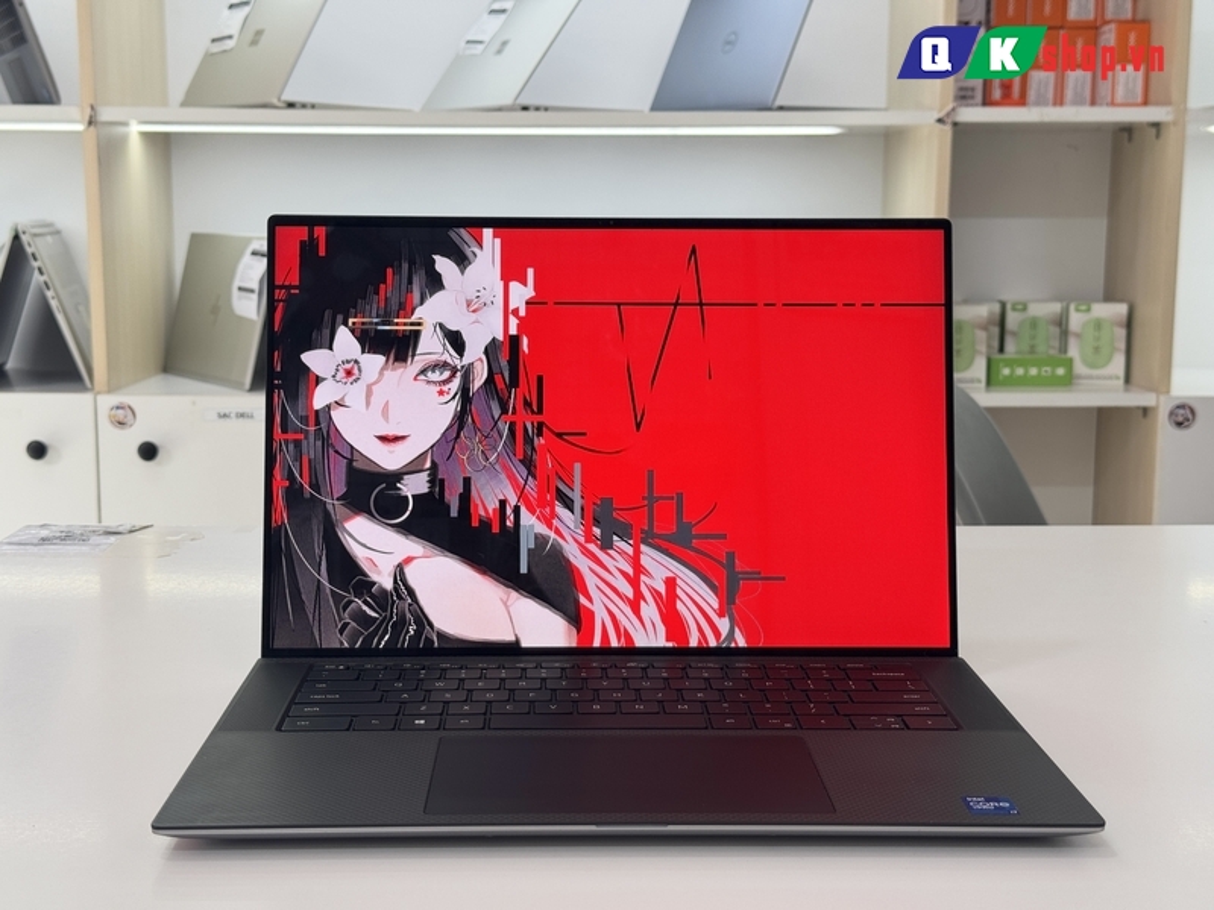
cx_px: 607
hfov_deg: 39.7
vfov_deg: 30.3
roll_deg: +0.4
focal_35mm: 48
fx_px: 1683
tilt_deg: -9.2
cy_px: 455
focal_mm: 6.76
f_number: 1.78
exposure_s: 1/124
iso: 64
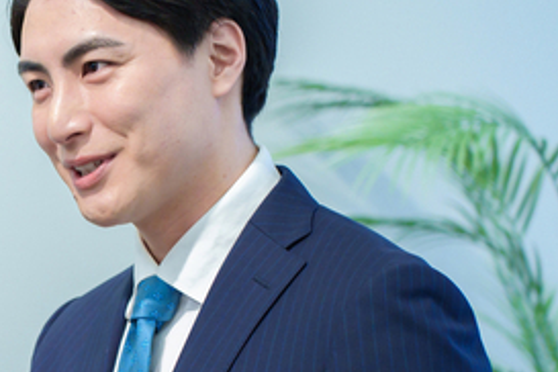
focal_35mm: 225
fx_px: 3487
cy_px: 394
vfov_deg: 6.1
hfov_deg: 9.1
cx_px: -69
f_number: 2.8
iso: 400
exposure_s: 1/125
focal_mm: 75
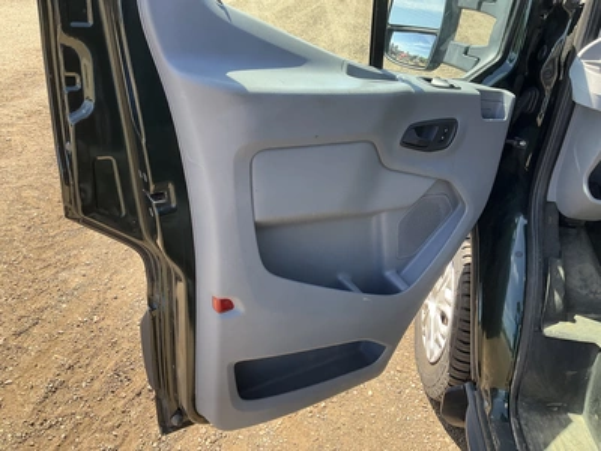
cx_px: 300
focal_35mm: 29
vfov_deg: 48.2
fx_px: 503
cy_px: 226
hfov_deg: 61.7
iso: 20
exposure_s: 1/234
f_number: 1.8
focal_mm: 3
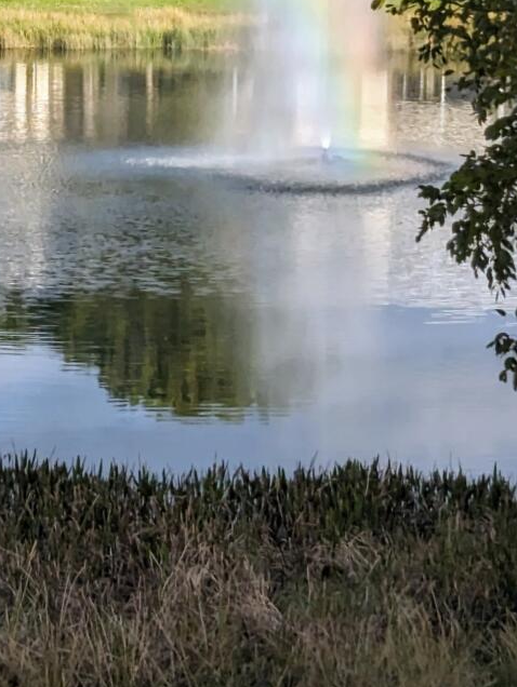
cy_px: -70
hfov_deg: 9.8
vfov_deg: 12.8
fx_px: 3003
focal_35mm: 151
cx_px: 112
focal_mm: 6.81
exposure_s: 1/1055
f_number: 1.85
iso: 40
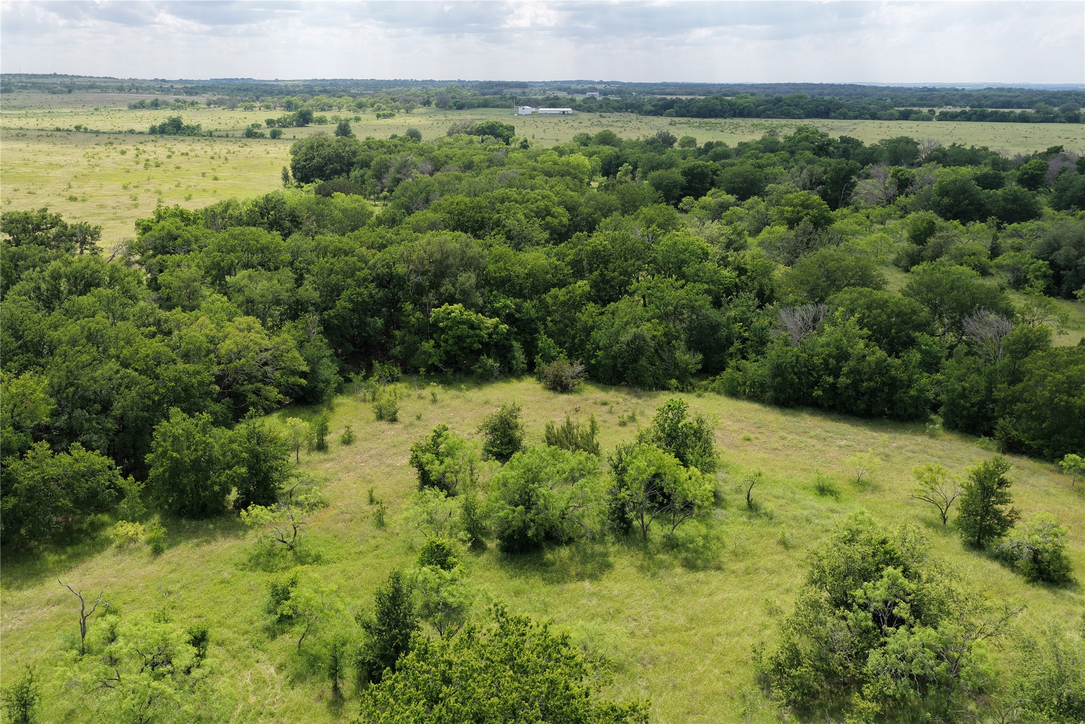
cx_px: 542
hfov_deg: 65.5
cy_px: 362
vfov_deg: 46.4
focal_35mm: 28
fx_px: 844
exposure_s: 1/1600
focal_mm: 14.45
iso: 250
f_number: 2.8
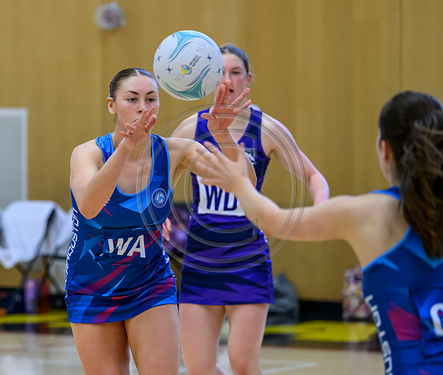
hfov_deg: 8.3
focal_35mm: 228
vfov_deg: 7.0
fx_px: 3058
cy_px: 206
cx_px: 76
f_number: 3.5
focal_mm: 150
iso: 4000
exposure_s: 1/1000
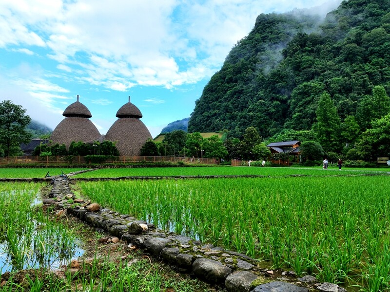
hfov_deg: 71.6
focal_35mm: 24
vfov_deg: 56.8
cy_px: 146
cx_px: 195
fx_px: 270
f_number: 2.8
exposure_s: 1/800
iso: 400
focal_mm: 12.29
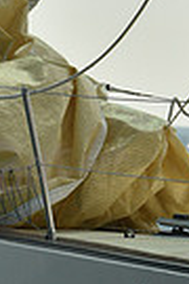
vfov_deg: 2.4
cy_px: 46
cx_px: 236
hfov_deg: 1.6
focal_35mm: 857
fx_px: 6748
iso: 320
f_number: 11
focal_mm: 200
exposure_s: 1/1000
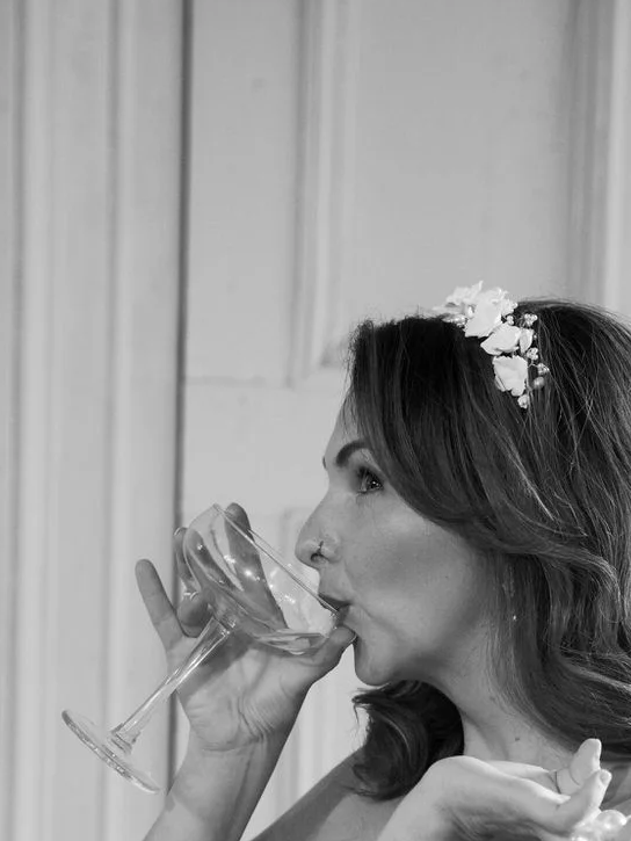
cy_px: 756
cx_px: 408
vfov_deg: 16.7
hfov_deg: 12.8
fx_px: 2819
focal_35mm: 116
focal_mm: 58.3
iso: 1250
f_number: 3.5
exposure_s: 1/100
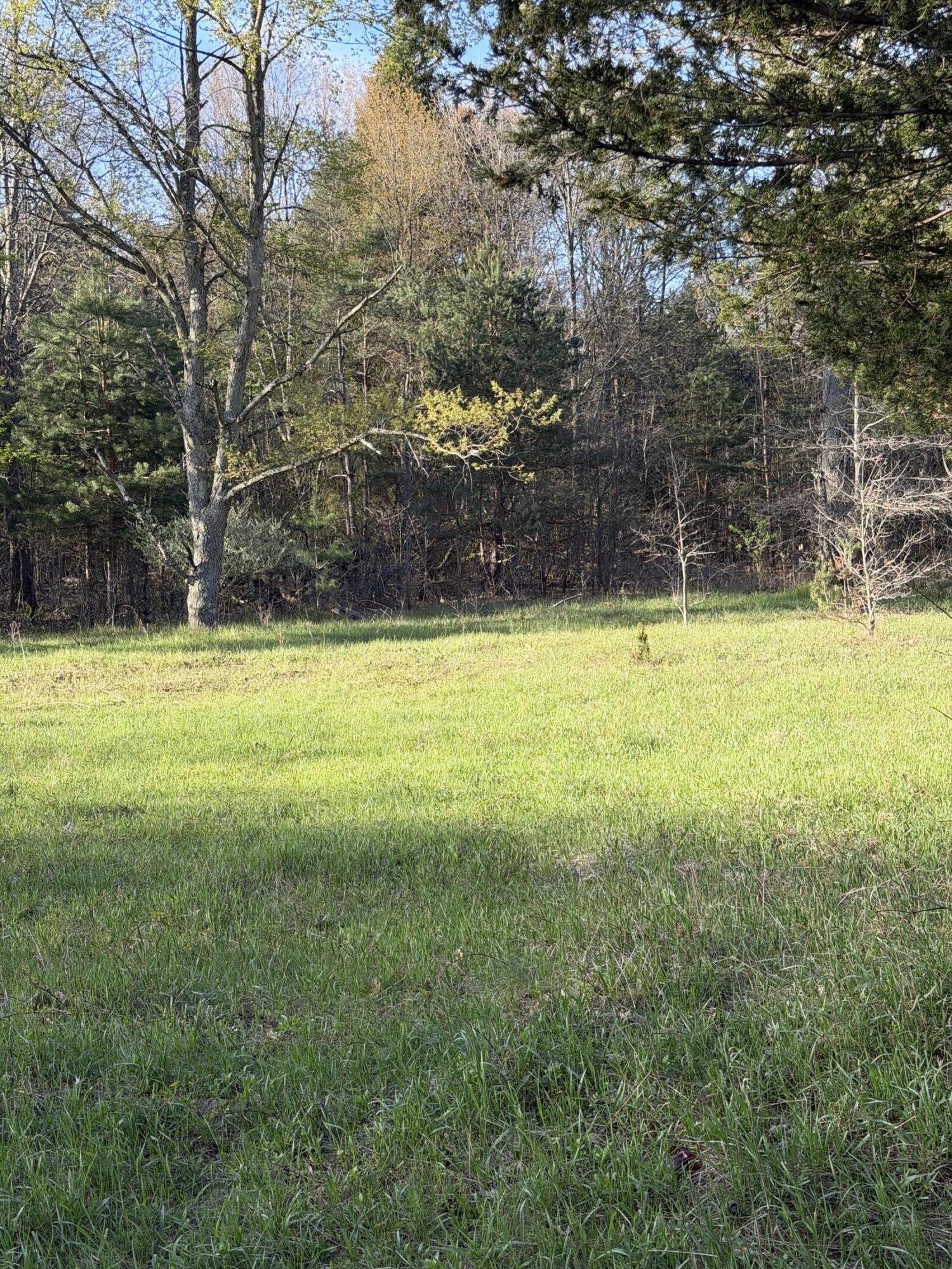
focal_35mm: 48
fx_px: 1760
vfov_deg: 39.7
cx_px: 476
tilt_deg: -0.6
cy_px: 634
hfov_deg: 30.3
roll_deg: +2.6
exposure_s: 1/712
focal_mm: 6.76
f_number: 1.78
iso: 64
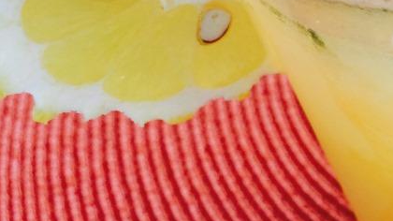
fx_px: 802
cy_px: 60
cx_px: 433
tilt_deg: -55.3
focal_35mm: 77
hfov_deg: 25.5
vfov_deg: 15.6
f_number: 2.2
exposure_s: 1/30
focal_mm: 4.15
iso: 64
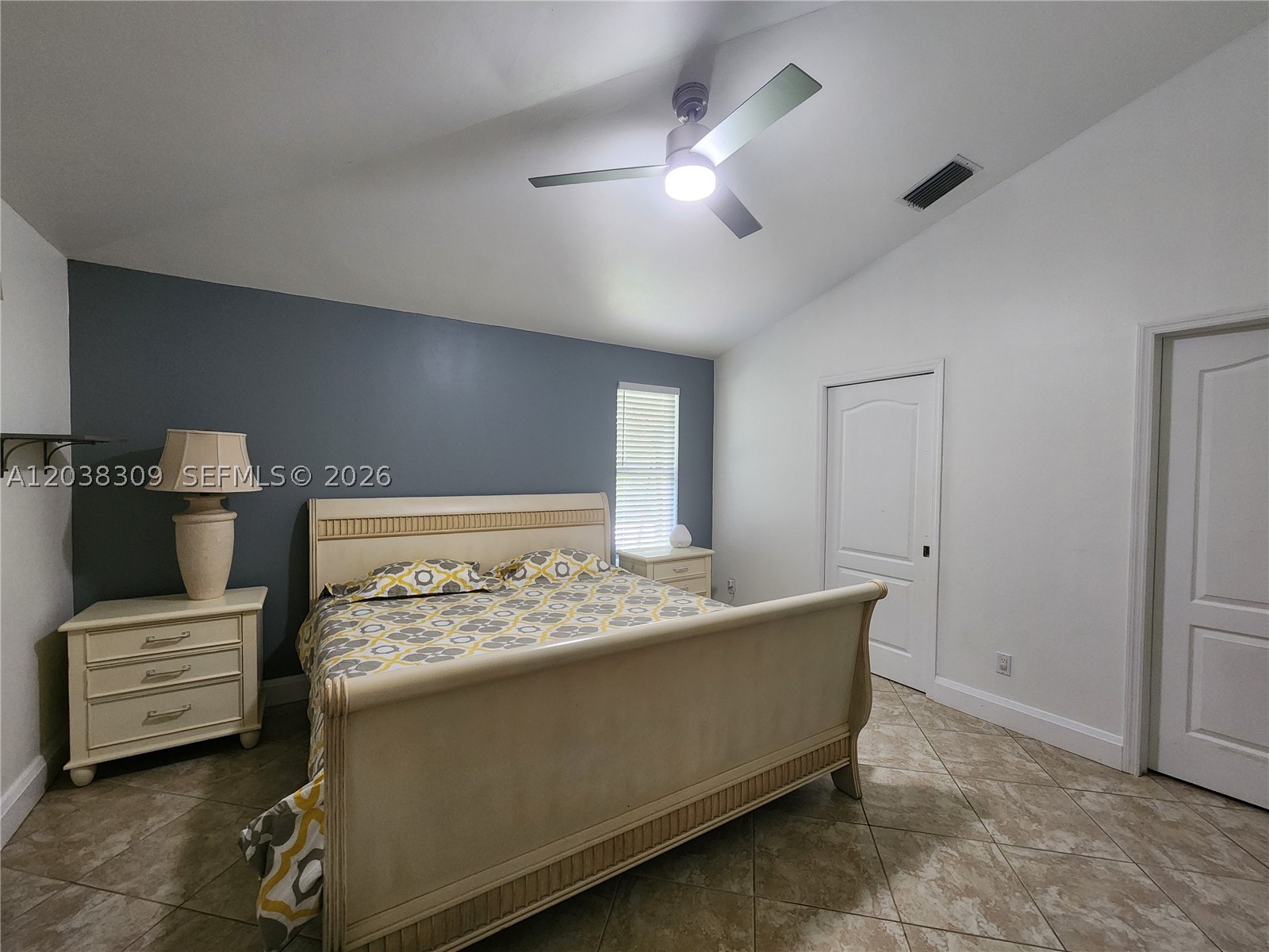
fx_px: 477
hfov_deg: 106.2
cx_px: 634
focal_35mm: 13
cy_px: 476
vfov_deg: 89.9
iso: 400
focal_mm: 2.2
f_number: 2.2
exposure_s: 1/30
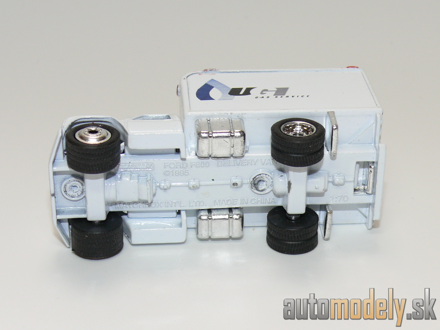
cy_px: 165
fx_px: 1131
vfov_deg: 16.6
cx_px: 220
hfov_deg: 22.0
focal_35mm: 89
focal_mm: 12.4
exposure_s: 1/30
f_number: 4
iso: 100
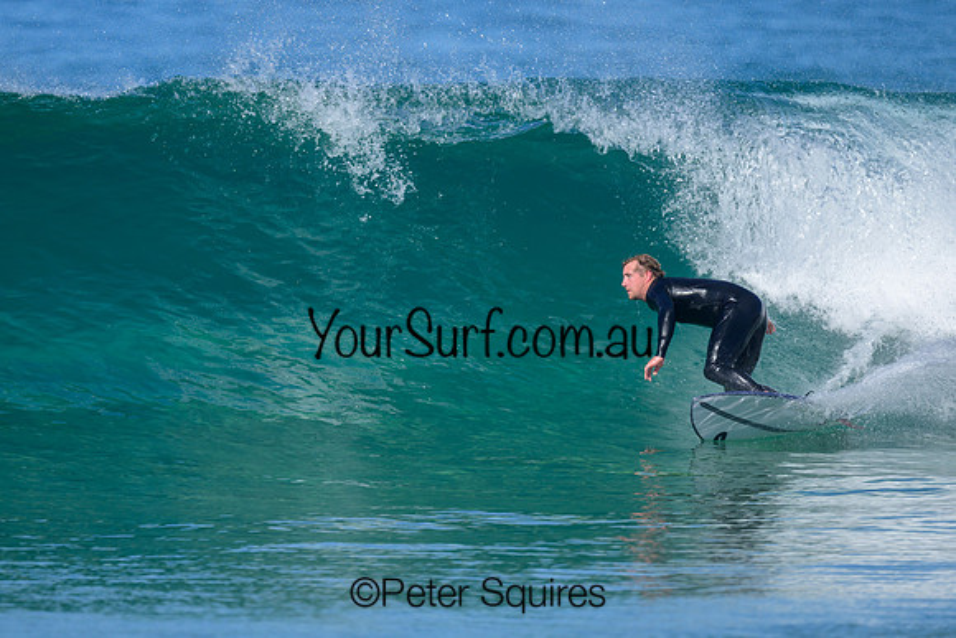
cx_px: 498
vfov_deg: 1.5
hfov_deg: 2.2
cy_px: 325
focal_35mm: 919
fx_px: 24400
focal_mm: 800
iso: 250
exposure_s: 1/2000
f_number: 6.3
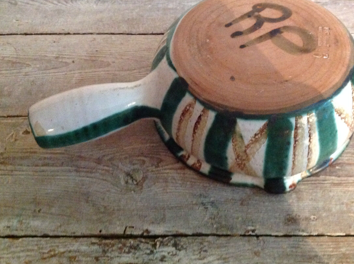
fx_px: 429
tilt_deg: -52.6
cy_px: 116
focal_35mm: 42
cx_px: 212
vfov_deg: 34.2
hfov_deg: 44.6
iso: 800
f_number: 2.4
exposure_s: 1/15
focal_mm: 4.28
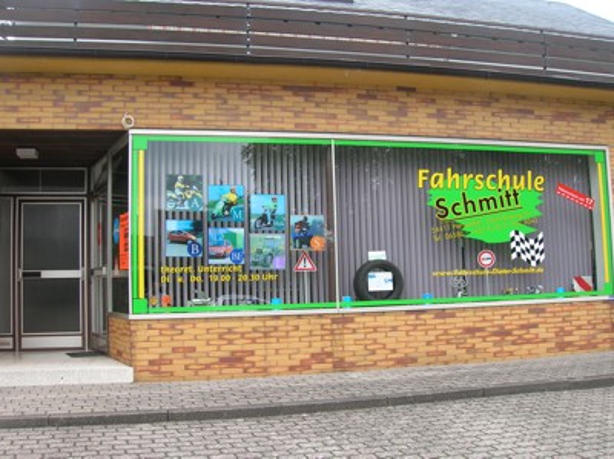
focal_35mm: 34
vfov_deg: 41.7
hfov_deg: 54.0
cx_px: 307
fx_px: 602
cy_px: 230
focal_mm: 5.7
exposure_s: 1/52
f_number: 4.9
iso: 50
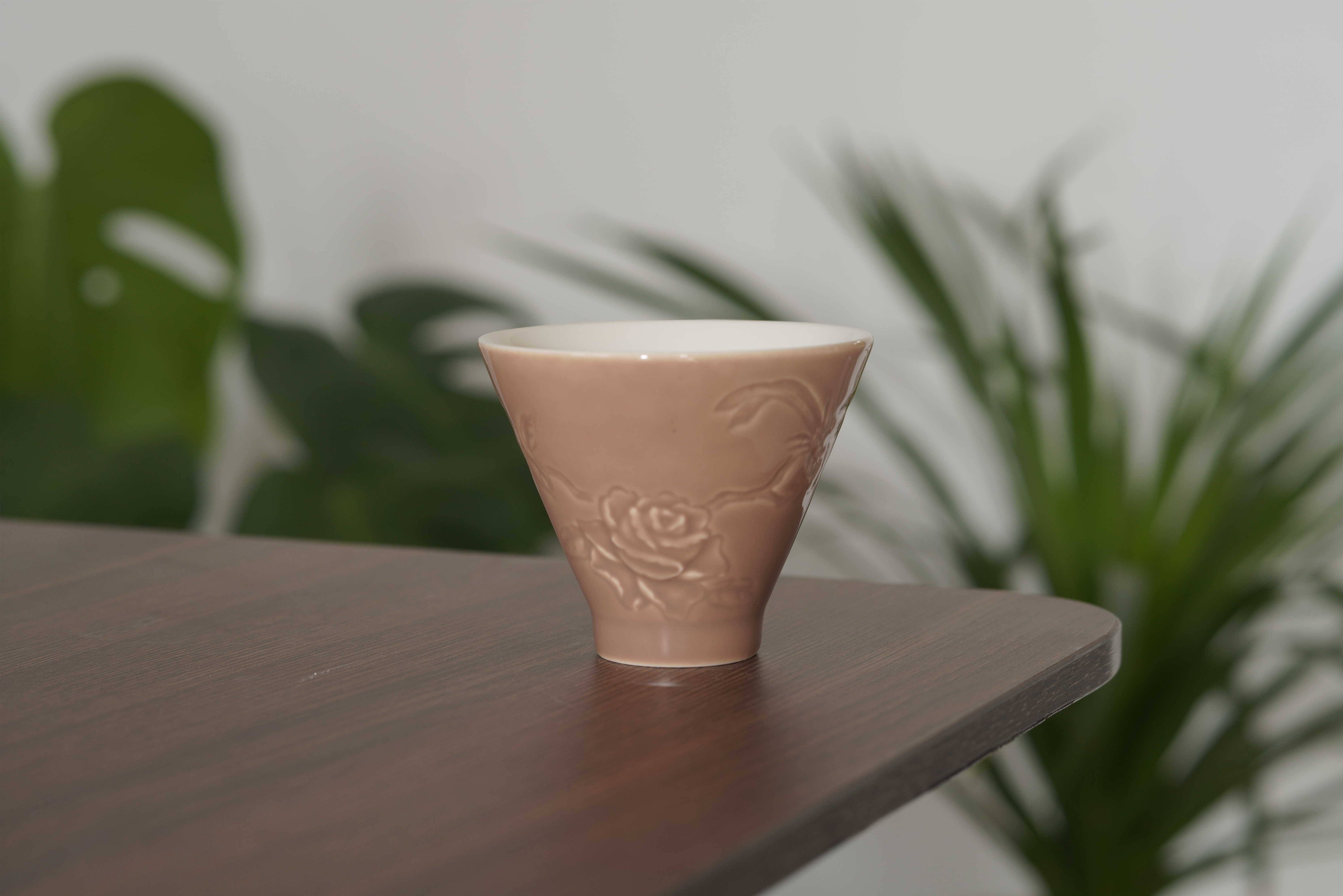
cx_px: 672
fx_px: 3133
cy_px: 448
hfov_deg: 24.2
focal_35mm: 84
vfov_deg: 16.3
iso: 100
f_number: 8
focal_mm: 56
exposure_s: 1/60
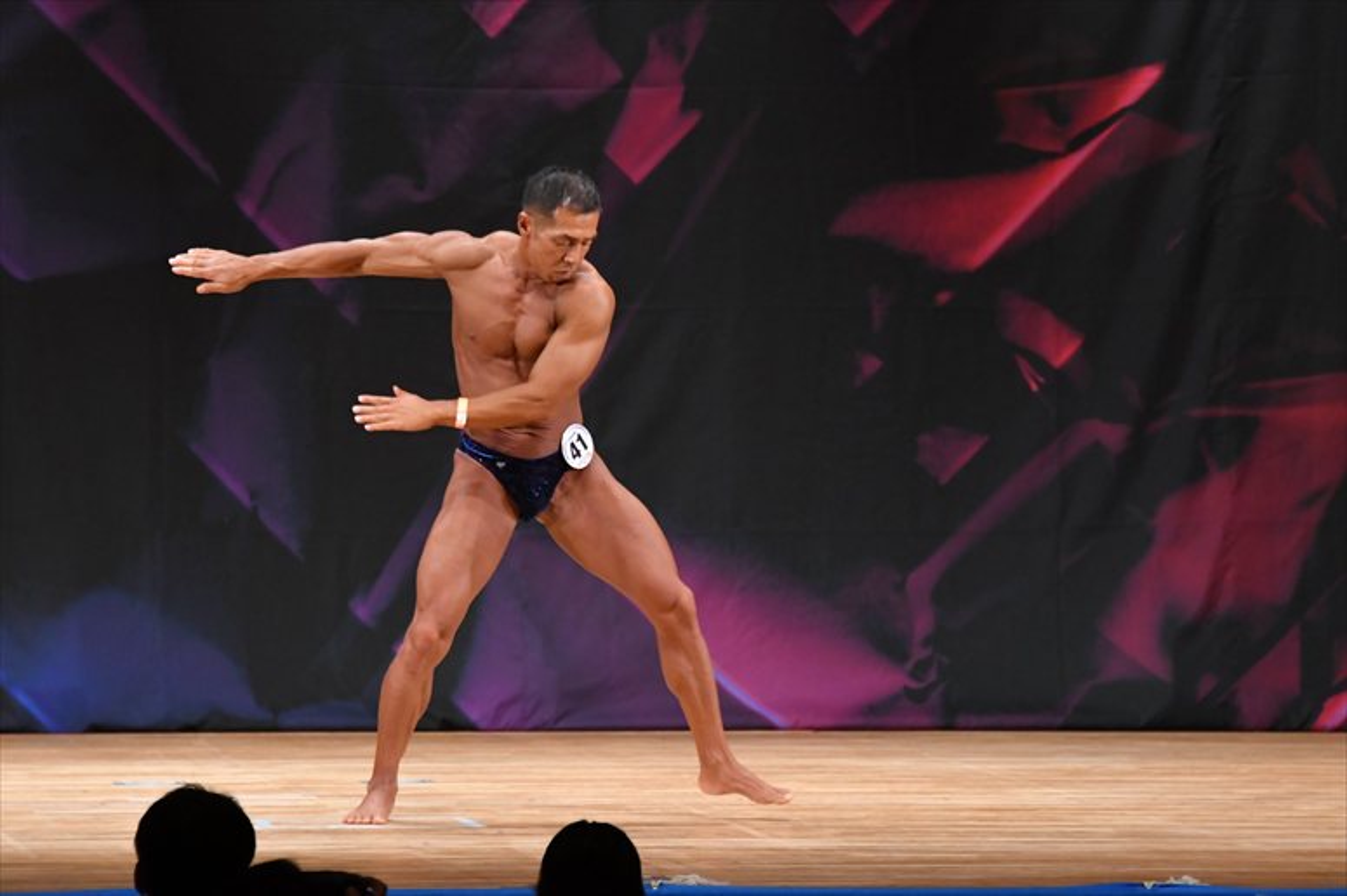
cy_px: 448
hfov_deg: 7.6
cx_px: 674
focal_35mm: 270
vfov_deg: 5.1
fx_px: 10098
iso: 3200
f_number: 5.6
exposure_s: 1/400
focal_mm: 180
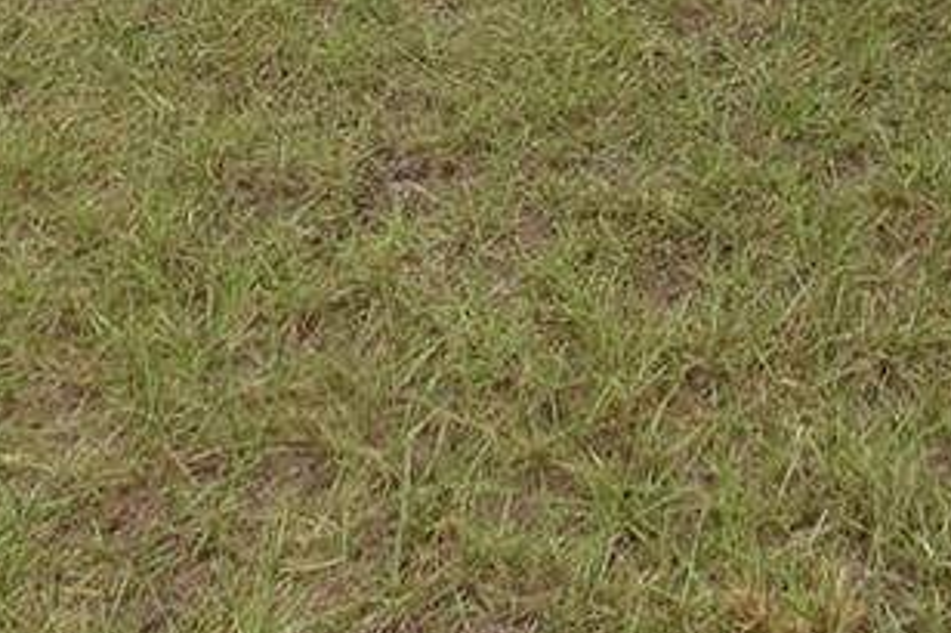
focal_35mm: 78
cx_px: 719
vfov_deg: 12.6
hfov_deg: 25.7
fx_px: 2059
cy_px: -982
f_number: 8
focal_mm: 10
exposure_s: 1/250
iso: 200
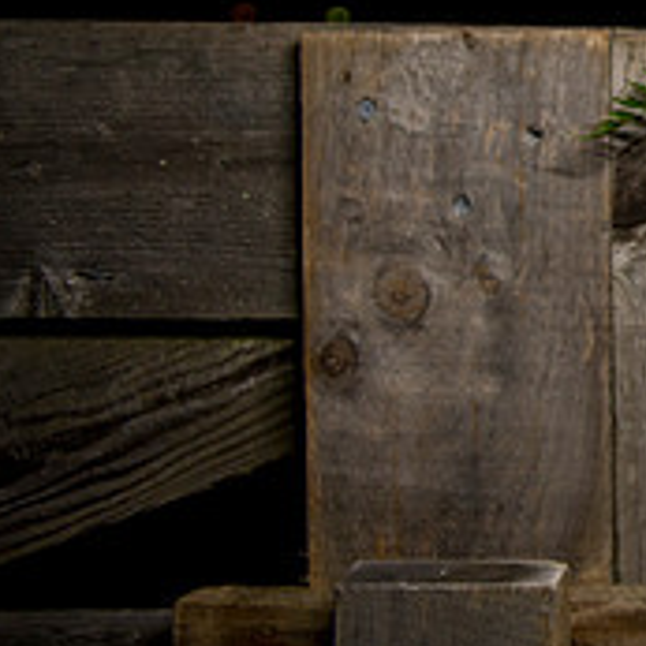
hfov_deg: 19.5
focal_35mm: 74
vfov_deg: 22.9
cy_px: 106
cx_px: 1034
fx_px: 1562
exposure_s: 1/125
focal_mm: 26
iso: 1000
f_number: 2.8
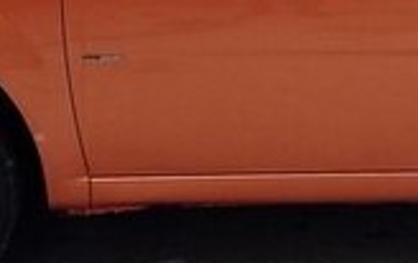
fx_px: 1506
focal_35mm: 132
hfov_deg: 15.6
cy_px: -47
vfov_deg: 9.8
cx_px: 385
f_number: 2.2
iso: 64
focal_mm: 3.3
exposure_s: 1/116
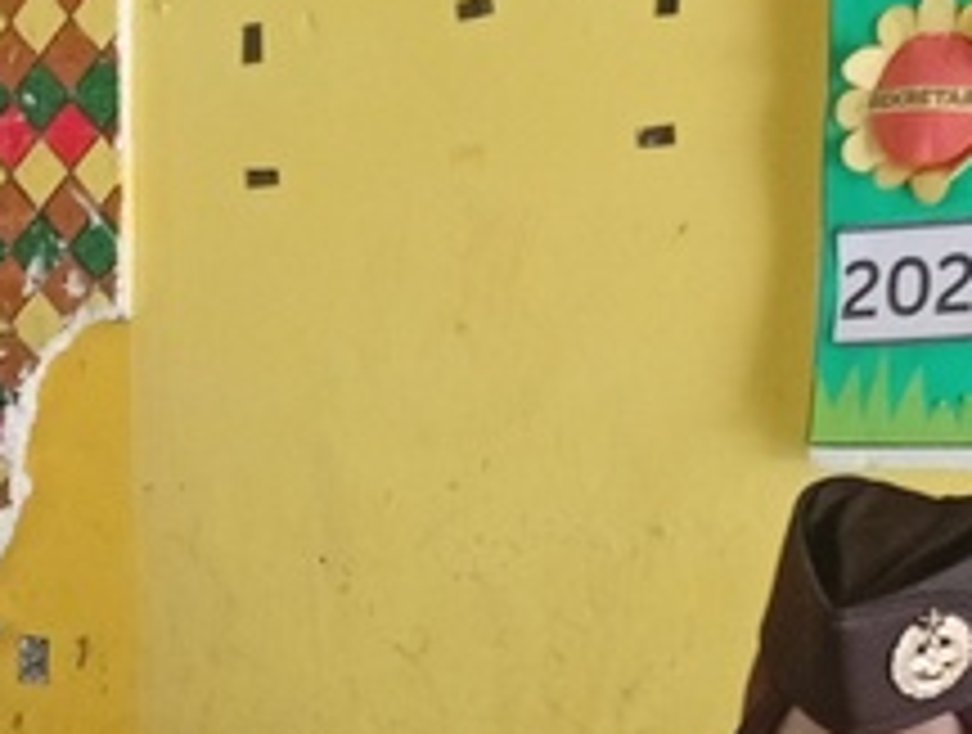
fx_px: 3518
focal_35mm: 125
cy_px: 1268
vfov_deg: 11.2
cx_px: -86
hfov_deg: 15.3
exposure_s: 1/30
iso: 617
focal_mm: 3.98
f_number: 1.8
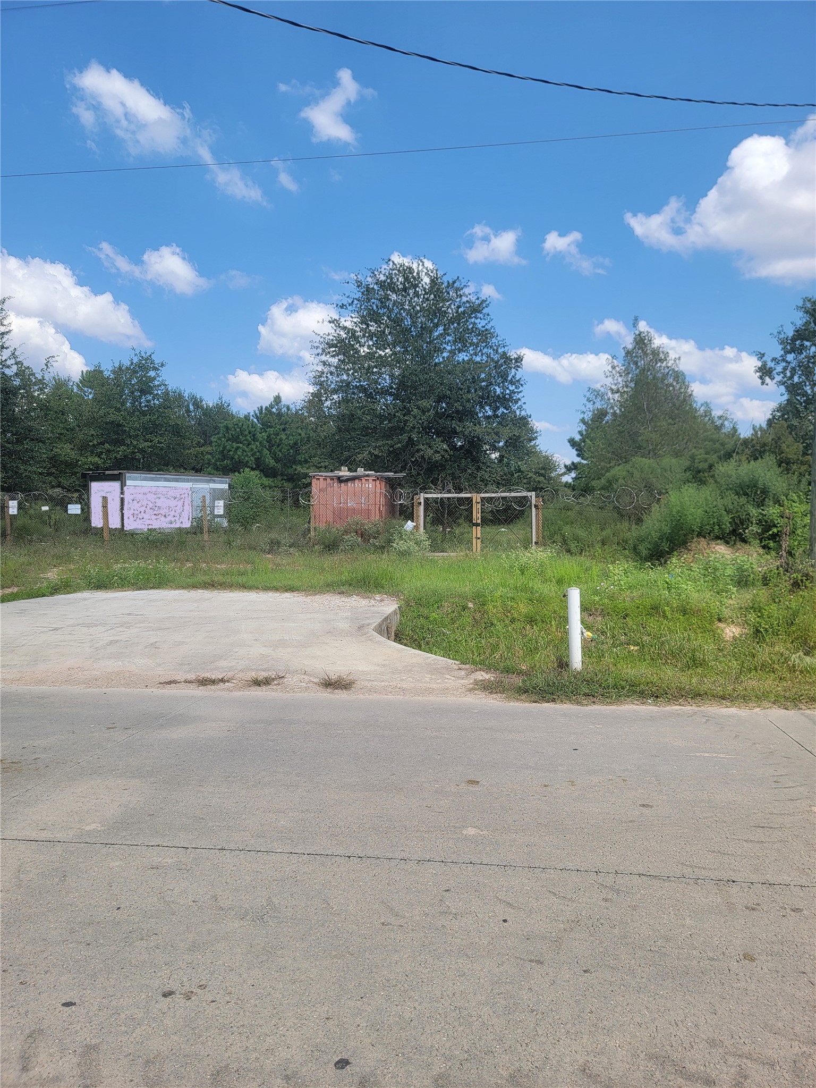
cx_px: 408
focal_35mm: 24
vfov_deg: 71.6
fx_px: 754
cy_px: 544
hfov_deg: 56.8
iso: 16
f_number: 1.8
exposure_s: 1/859
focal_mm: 6.7
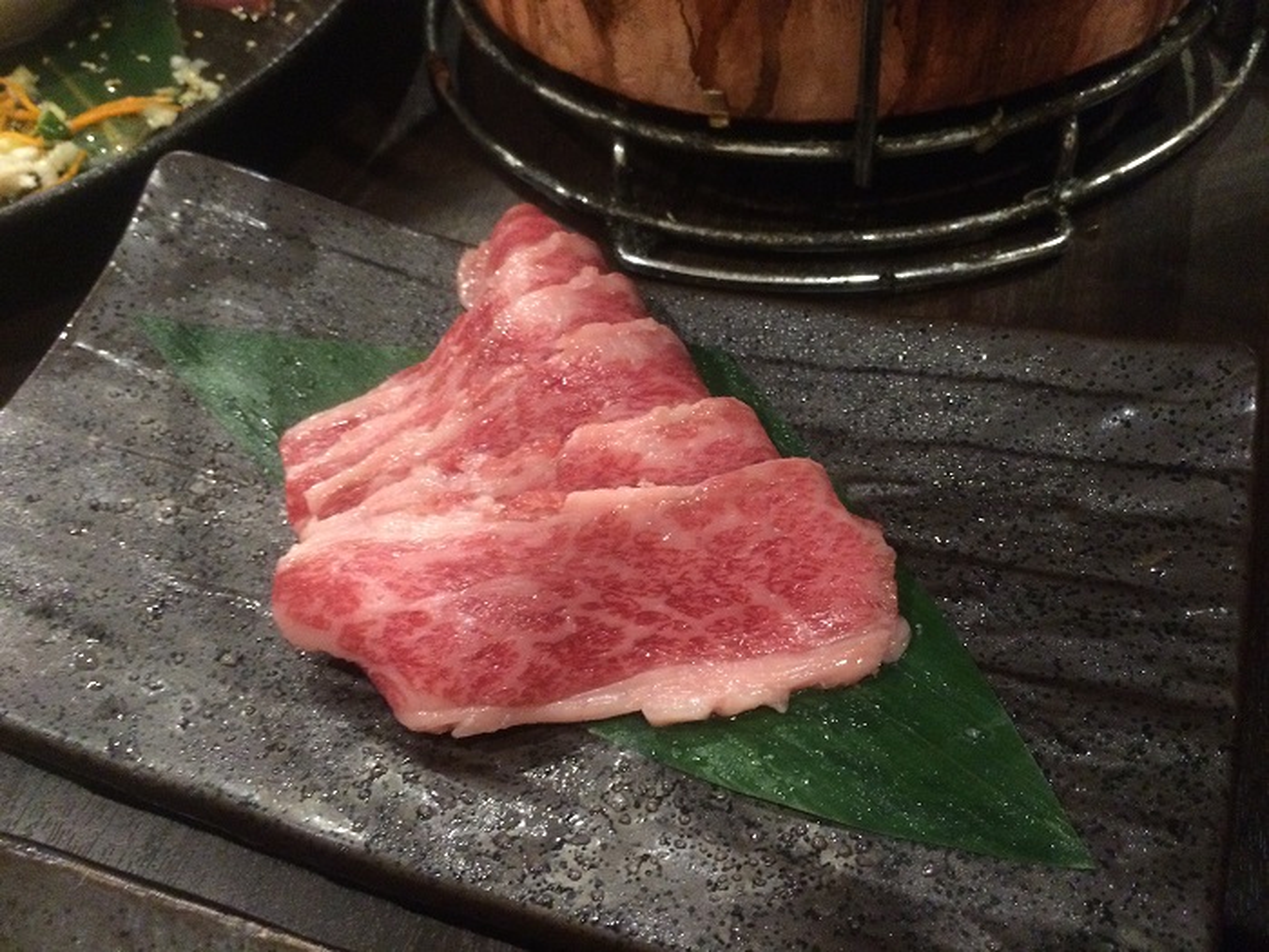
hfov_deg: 61.7
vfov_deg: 48.2
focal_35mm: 29
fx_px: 1063
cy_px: 476
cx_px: 634
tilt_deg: -53.5
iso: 320
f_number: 2.2
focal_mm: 4.15
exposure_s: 1/20
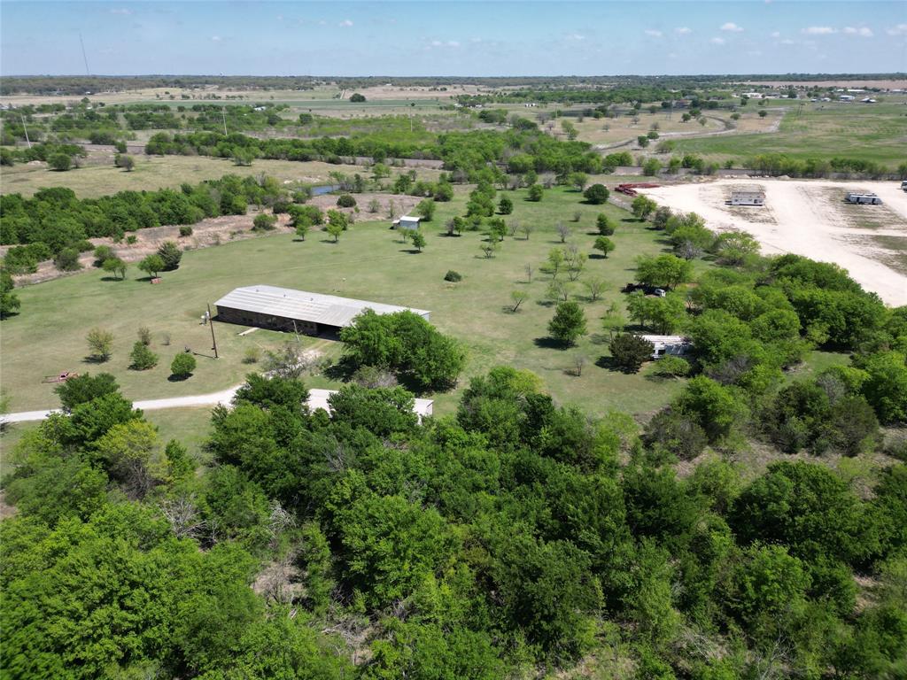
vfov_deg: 56.8
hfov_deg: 71.6
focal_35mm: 24
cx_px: 454
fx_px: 629
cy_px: 340
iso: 110
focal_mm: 6.72
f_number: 1.7
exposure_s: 1/2500
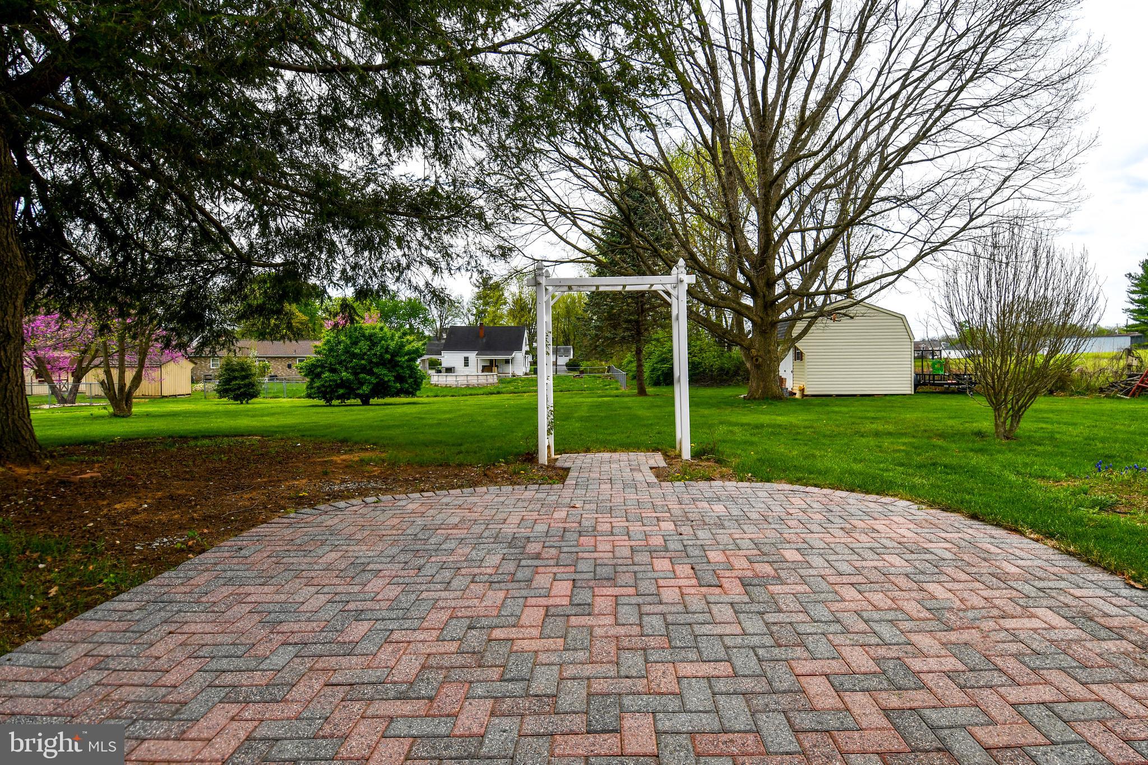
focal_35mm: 18
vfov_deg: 67.4
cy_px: 382
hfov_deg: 90.0
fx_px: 574
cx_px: 574
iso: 100
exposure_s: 1/250
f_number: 8
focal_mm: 12
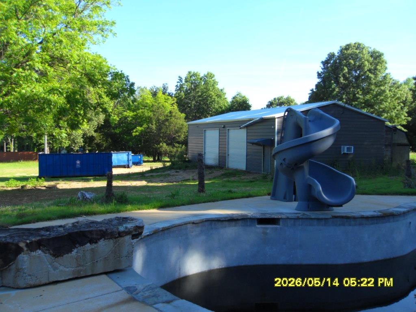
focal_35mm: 35
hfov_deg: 52.6
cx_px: 208
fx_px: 421
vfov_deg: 40.7
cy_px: 156
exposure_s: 1/250
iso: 80
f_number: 3.5
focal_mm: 6.3
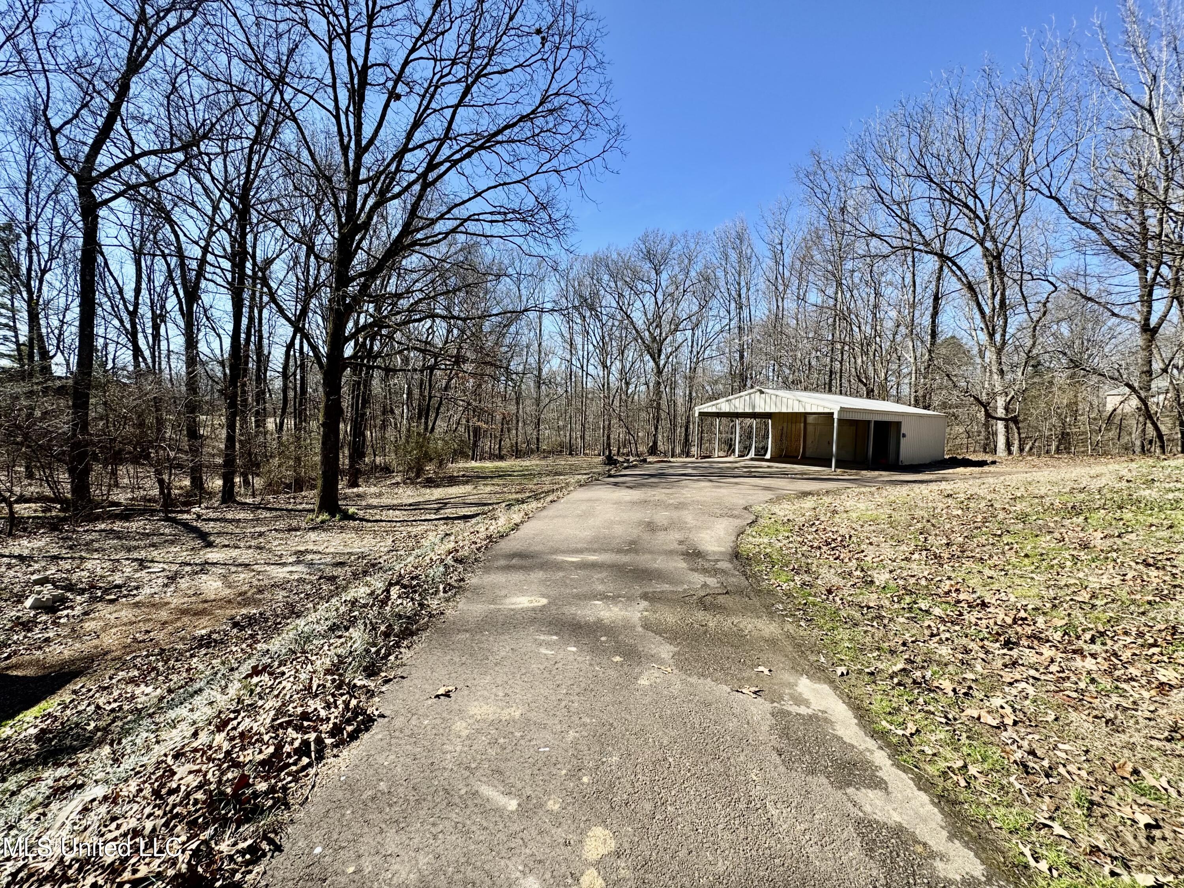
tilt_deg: -2.4
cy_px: 444
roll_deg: -1.7
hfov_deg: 102.1
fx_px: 479
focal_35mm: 14
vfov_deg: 85.7
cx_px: 592
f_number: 2.2
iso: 40
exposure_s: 1/812
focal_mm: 2.22
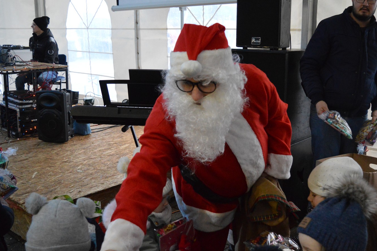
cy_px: 105
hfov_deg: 48.3
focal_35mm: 40
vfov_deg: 33.3
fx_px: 419
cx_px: 221
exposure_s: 1/125
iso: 3200
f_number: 4
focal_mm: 22
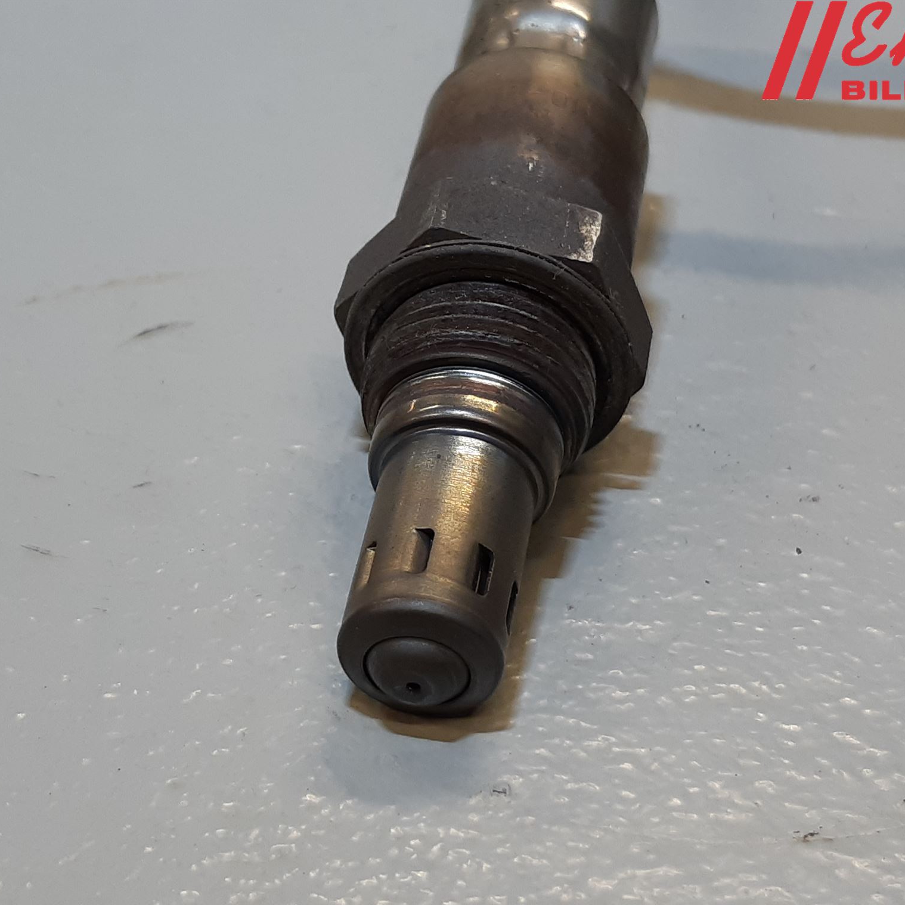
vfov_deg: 52.5
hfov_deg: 52.4
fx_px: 917
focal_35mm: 31
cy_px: 457
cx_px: 517
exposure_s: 1/100
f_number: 1.7
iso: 80
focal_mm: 3.93
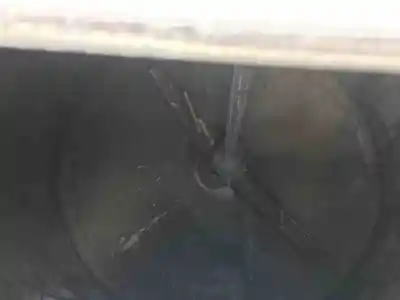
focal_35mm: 29
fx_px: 335
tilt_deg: -73.8
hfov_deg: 61.7
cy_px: 150
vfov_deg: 48.2
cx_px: 200
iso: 25
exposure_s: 1/60
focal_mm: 4.15
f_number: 2.2
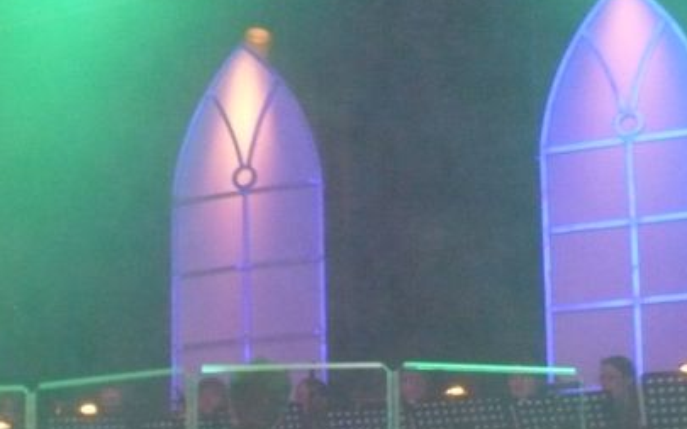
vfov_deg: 14.3
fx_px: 1685
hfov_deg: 22.6
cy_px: 405
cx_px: 95
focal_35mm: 90
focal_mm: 7
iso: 640
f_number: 3.4
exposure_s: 1/30
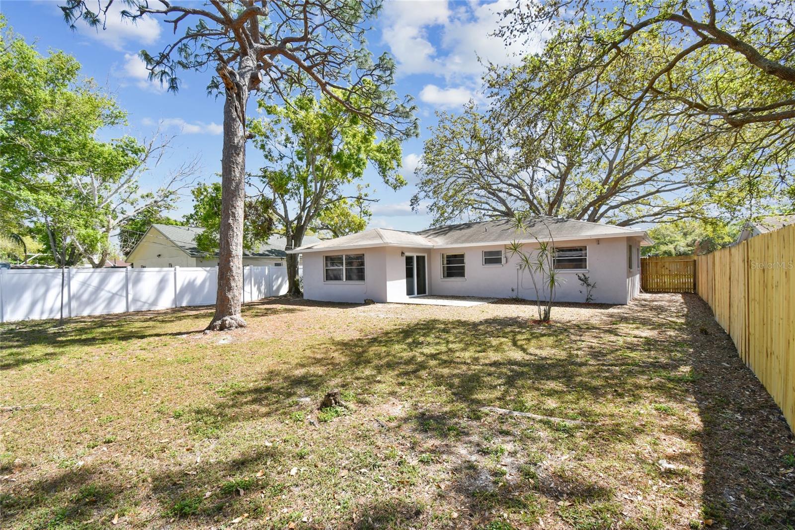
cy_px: 265
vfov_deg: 77.3
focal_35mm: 15
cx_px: 398
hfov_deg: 100.4
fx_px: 331
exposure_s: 1/200
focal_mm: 10
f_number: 7.1
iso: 100
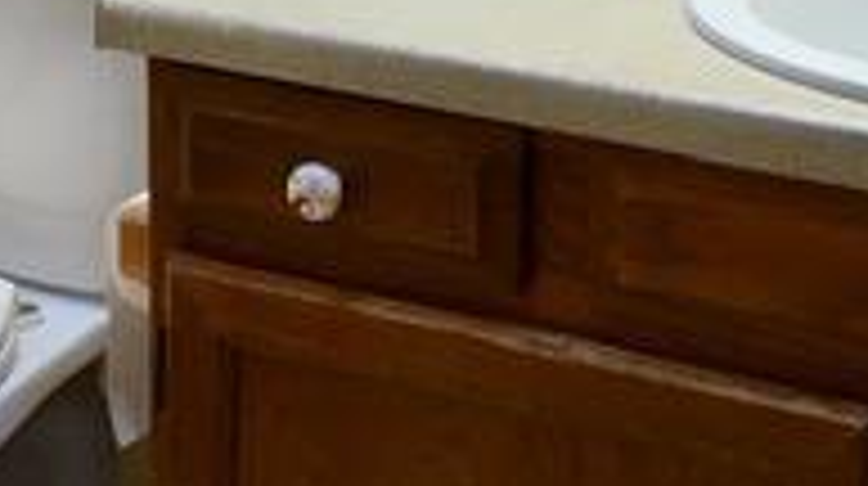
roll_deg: -0.5
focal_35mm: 105
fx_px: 2414
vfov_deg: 11.1
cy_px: -207
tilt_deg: -9.9
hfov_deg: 20.4
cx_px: 337
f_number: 2.2
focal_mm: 4.15
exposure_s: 1/30
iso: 25
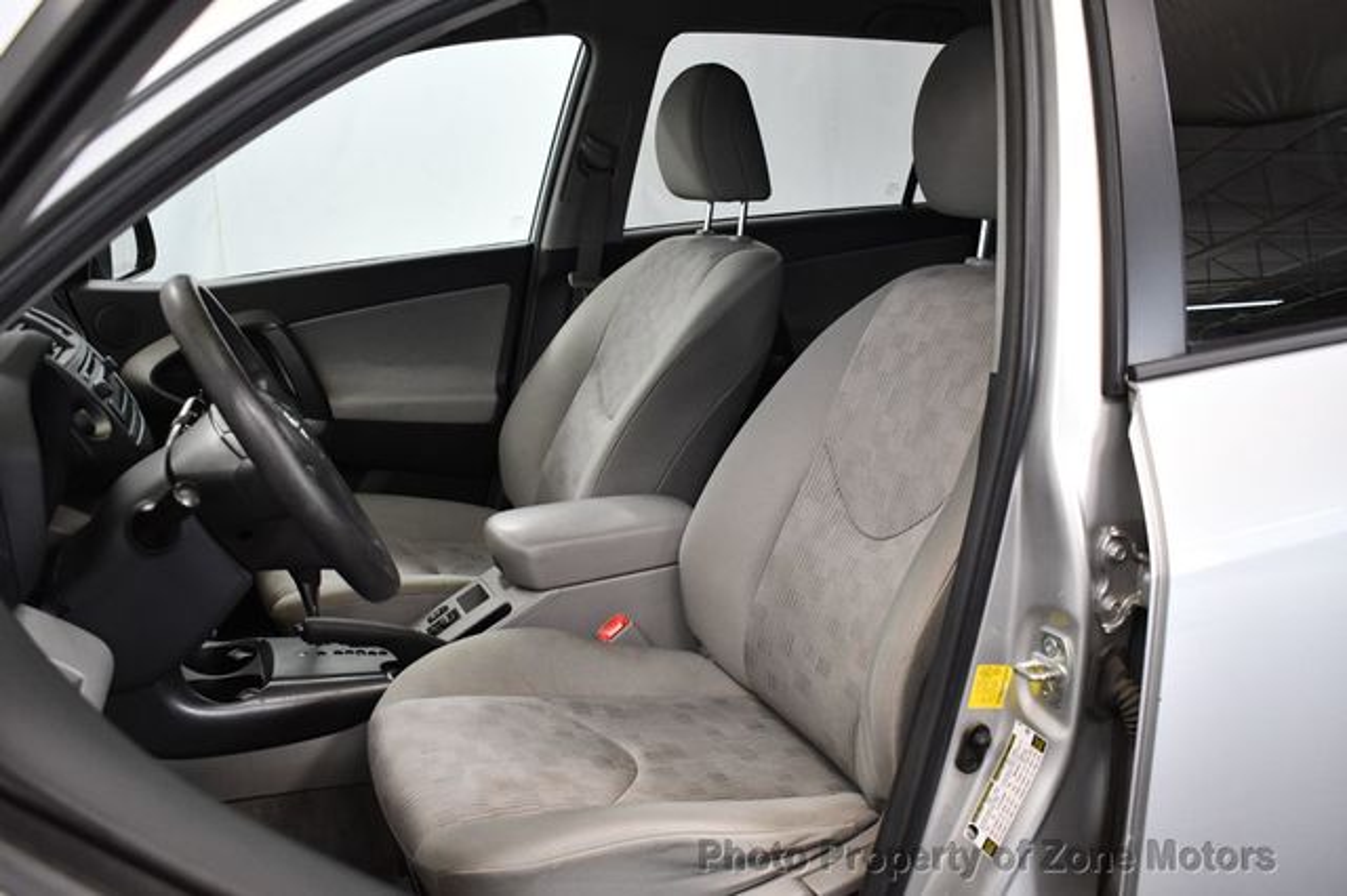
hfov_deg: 57.2
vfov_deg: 39.9
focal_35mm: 33
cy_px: 448
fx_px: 1234
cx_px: 674
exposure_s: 1/125
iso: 2000
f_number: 3.8
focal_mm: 22
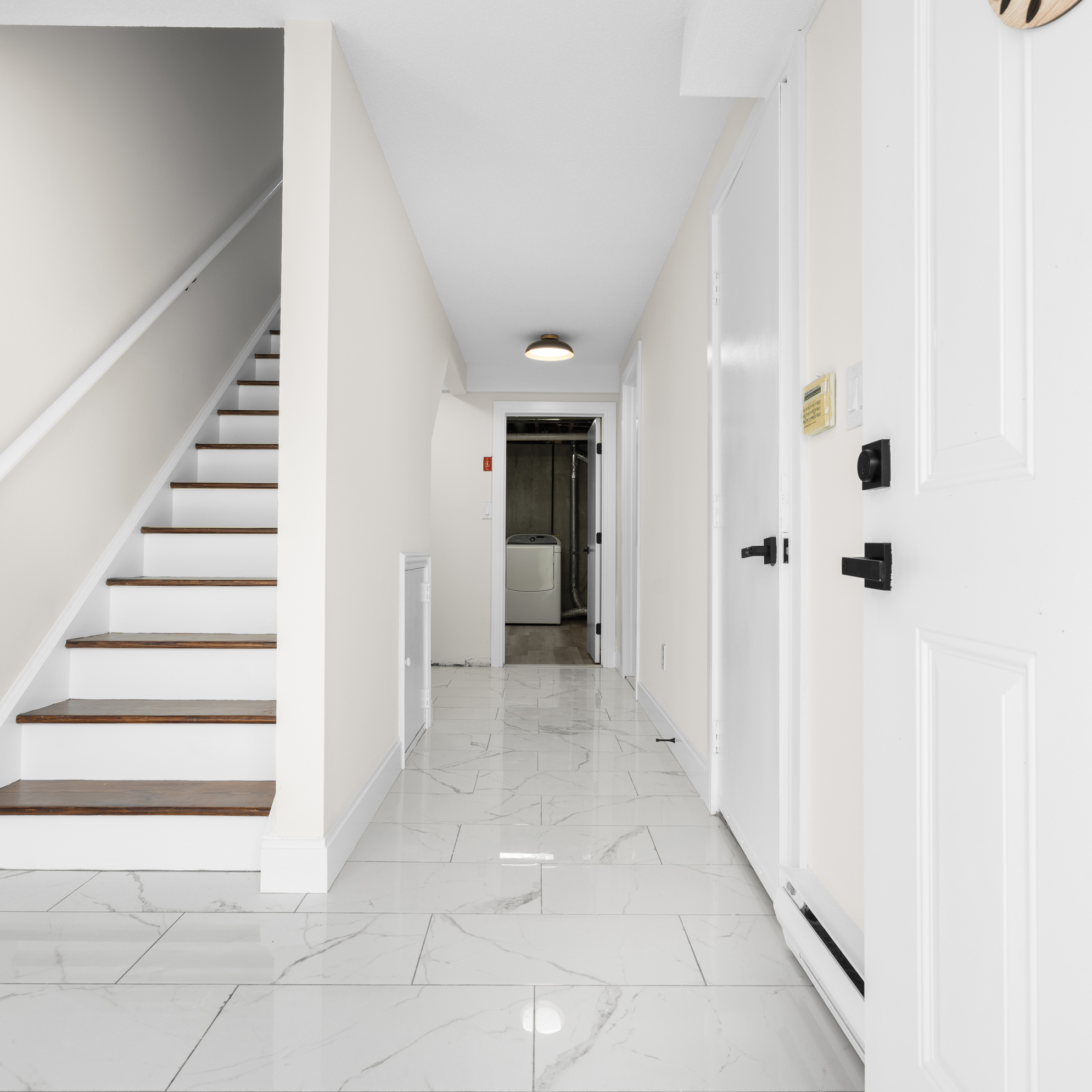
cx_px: 540
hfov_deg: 72.1
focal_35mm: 21
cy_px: 531
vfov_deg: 72.1
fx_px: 749
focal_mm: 16
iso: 200
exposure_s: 1/6
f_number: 9
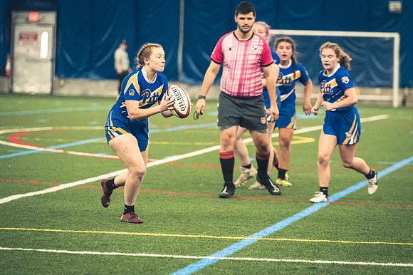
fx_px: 2580
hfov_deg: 9.2
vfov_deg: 6.1
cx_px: 206
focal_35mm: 225
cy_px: 138
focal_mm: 150
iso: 12800
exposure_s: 1/500
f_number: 2.8
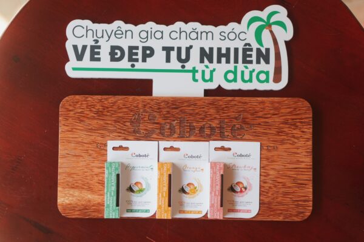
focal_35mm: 75
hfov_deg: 27.0
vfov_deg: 18.2
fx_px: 758
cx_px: 182
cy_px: 121
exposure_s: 1/250
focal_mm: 50
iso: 100
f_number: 2
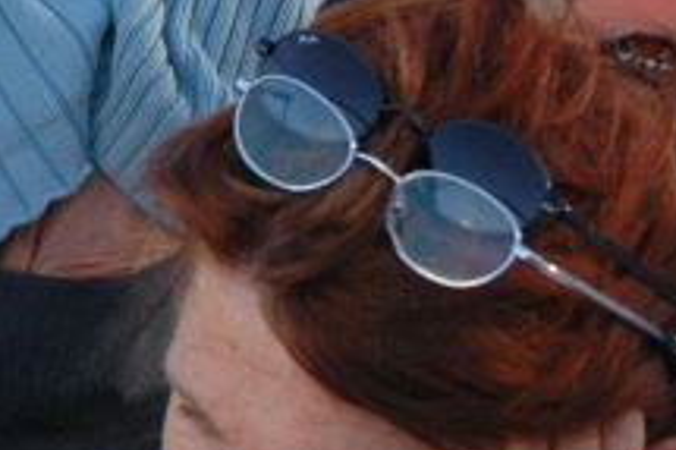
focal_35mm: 471
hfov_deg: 4.3
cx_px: -912
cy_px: 258
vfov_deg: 2.9
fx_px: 8837
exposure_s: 1/200
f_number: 7.1
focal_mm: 66
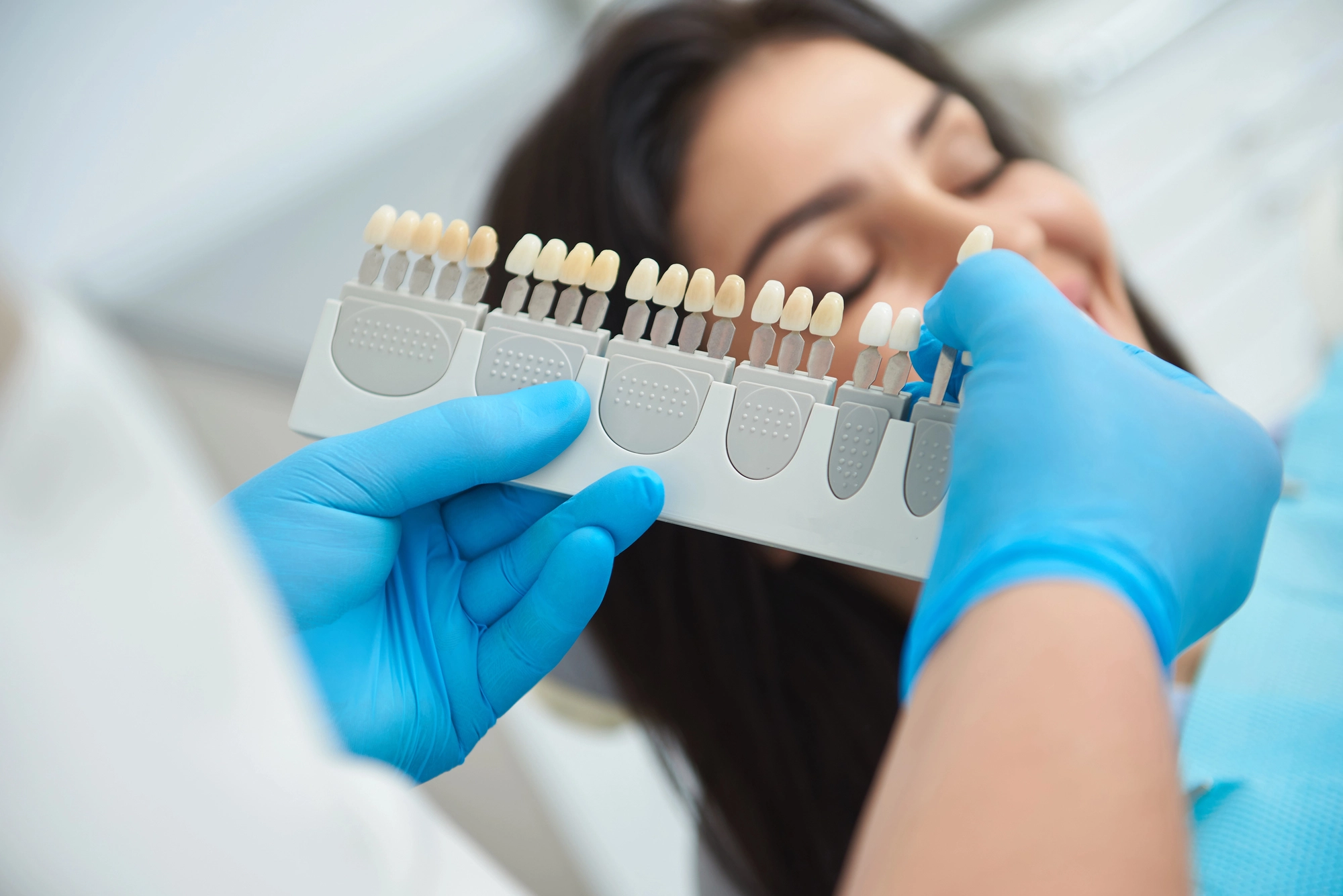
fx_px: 2612
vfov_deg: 19.5
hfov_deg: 28.8
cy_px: 448
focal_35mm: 70
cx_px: 672
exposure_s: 1/200
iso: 100
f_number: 3.5
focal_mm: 70
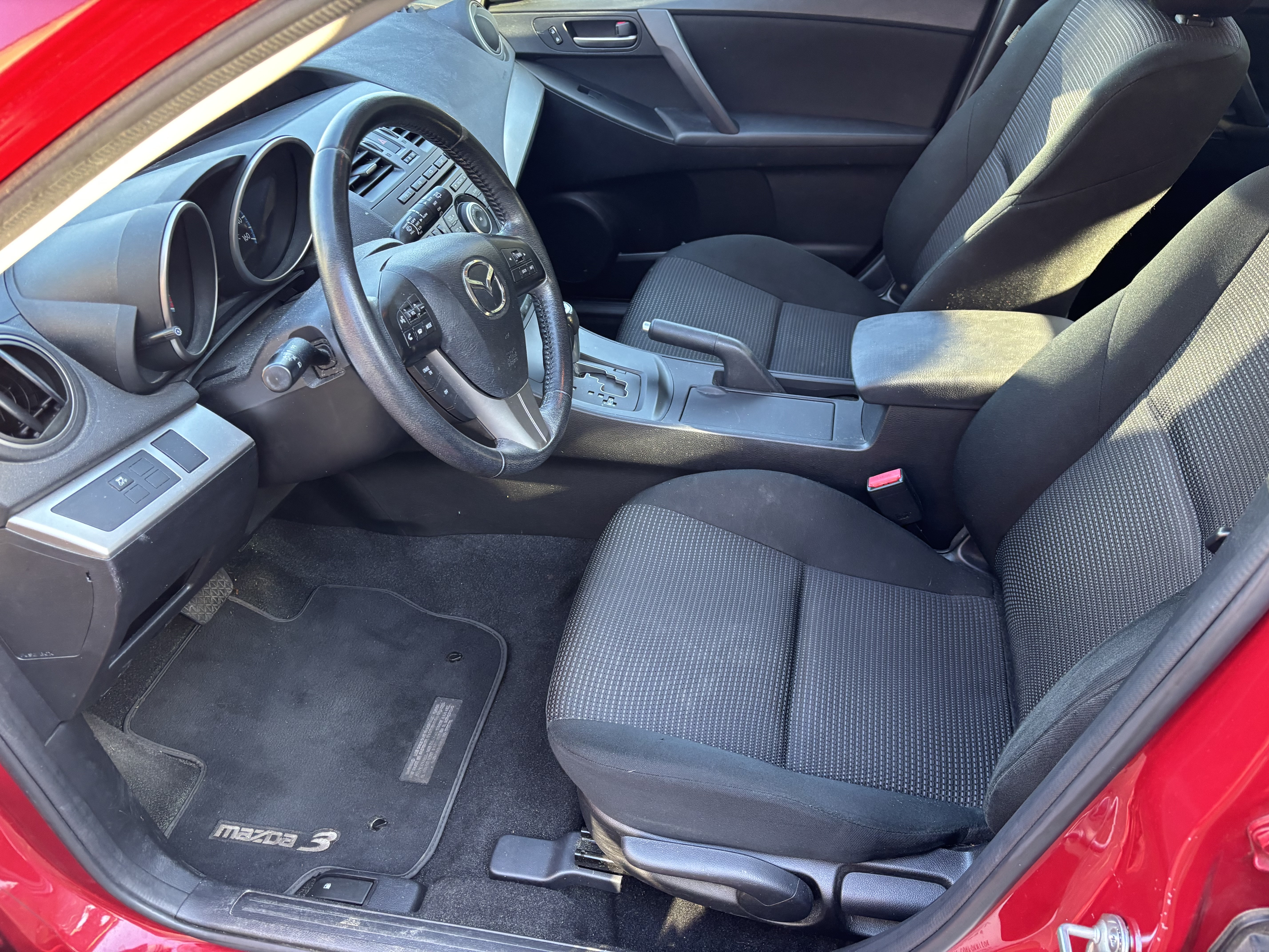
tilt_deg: -37.2
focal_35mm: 26
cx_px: 634
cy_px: 476
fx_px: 953
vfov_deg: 53.1
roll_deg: +1.5
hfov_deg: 67.3
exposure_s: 1/60
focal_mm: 5.96
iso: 160
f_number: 1.6
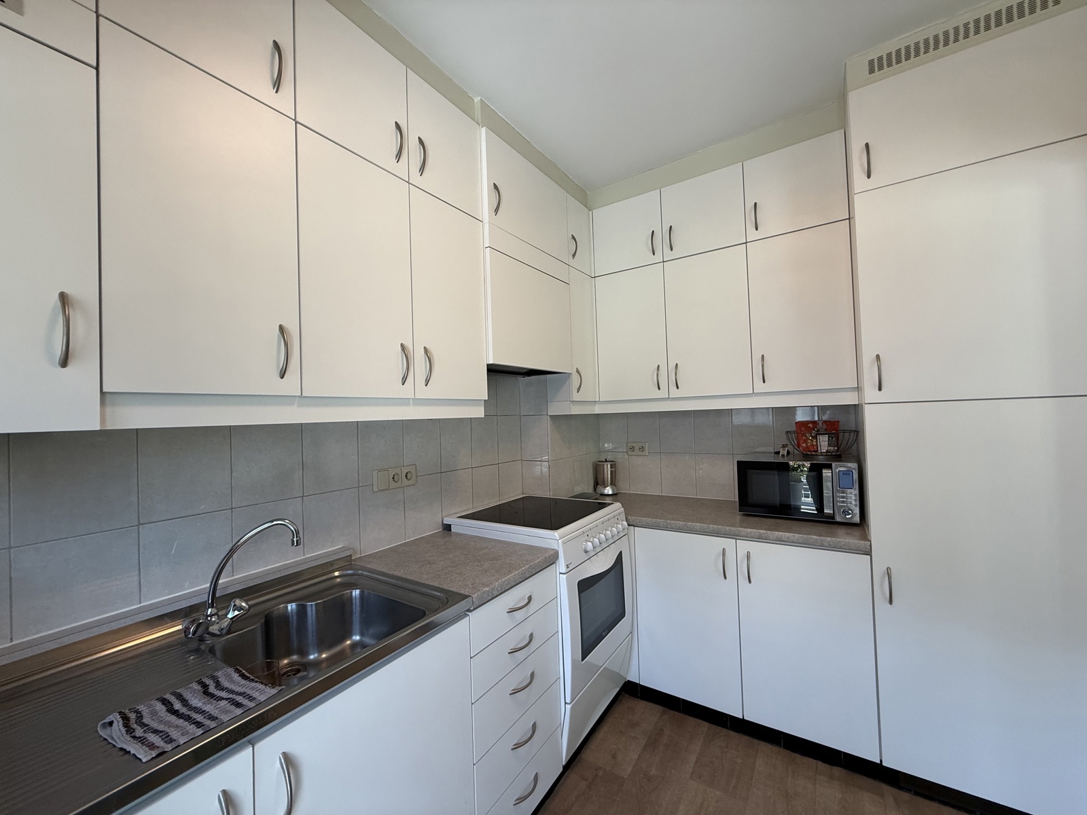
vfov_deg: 85.7
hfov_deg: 102.1
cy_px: 408
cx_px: 544
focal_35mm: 14
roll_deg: +1.7
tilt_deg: +1.0
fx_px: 440
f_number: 2.2
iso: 125
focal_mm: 2.22
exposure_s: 1/99
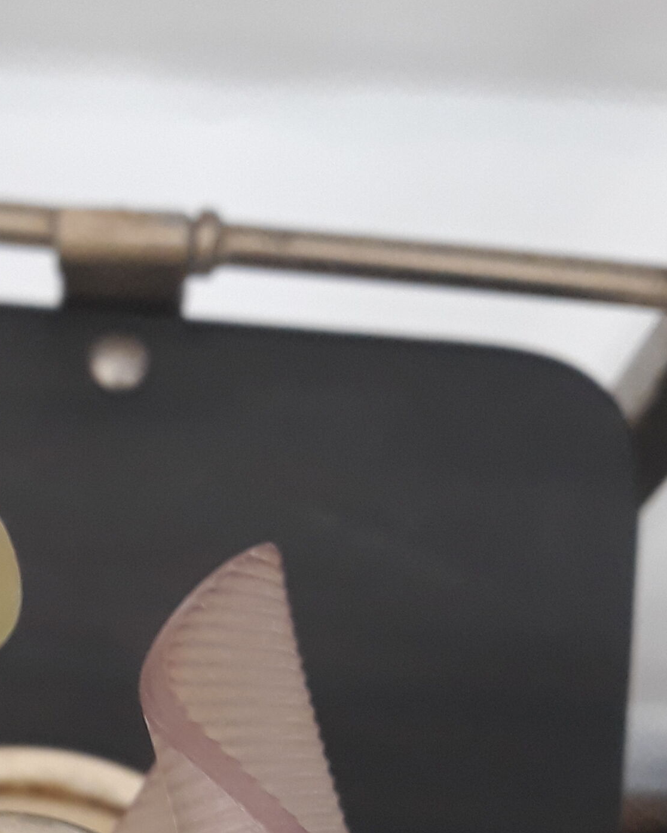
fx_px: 1925
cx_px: -1
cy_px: 706
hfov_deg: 19.1
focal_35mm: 78
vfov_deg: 23.9
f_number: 1.7
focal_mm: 3.71
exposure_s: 1/50
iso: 160
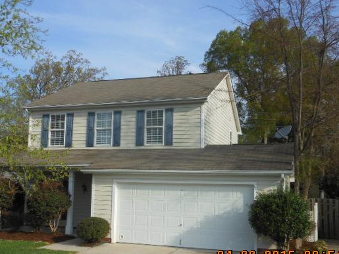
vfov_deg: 35.1
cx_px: 164
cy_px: 134
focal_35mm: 41
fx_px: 401
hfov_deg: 45.8
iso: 80
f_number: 3.5
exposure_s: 1/800
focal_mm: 6
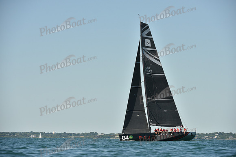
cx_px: 118
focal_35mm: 200
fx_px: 1311
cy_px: 78
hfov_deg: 10.3
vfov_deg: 6.9
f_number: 6.3
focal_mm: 200
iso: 250
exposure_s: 1/1250
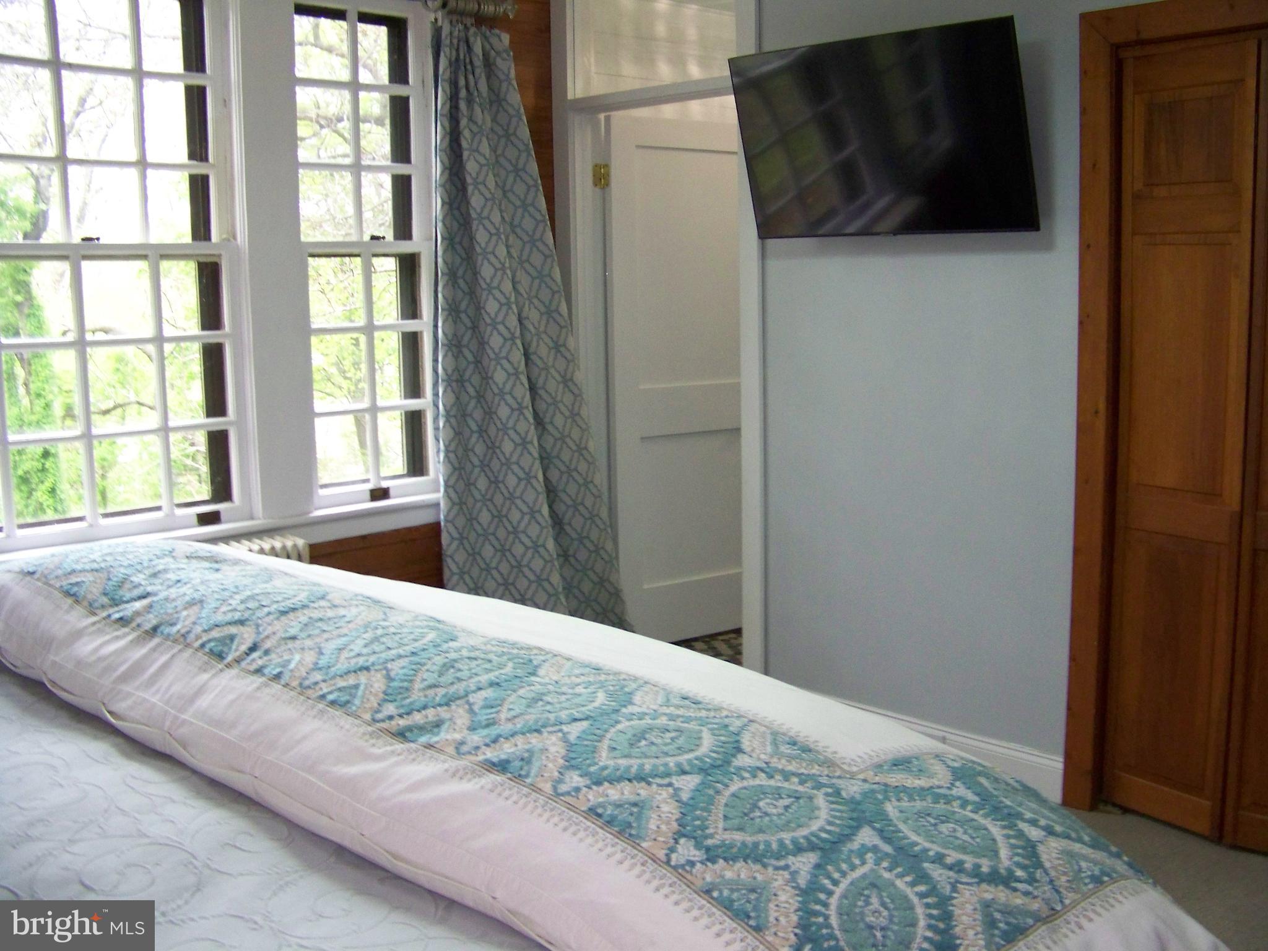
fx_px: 1319
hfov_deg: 51.4
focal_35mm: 36
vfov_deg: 39.7
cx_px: 634
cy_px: 476
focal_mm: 5.85
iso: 200
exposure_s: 1/30
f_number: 2.8
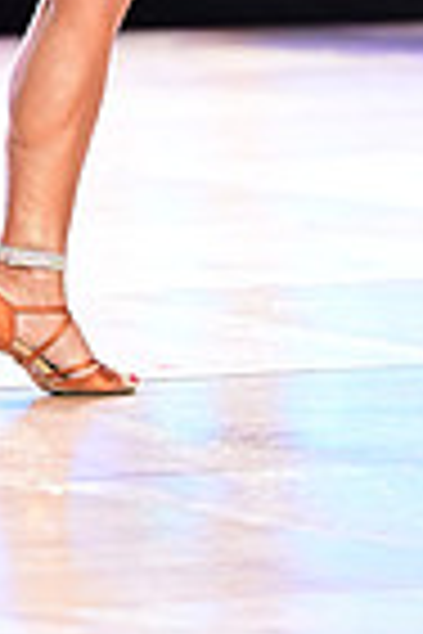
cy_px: -468
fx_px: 10116
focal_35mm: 574
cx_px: 284
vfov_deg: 3.6
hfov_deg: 2.4
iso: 2000
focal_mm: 140
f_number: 2.8
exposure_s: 1/250
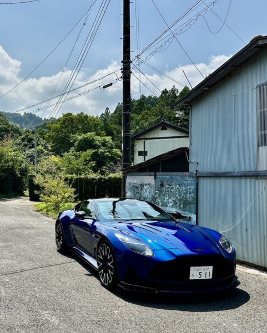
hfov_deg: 43.8
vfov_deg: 55.7
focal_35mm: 32
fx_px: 316
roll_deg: +0.3
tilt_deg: -2.7
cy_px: 165
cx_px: 56
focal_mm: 6.86
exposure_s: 1/5263
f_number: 1.78
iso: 80
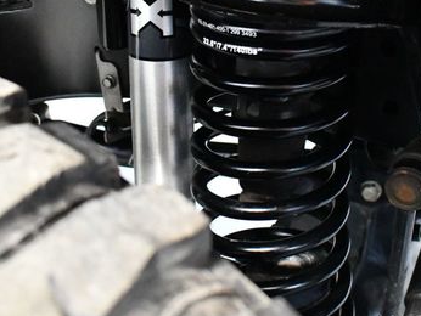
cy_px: 94
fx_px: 779
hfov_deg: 30.2
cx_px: 212
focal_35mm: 64
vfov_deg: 22.8
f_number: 3.5
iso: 9000
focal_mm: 18
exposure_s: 1/60
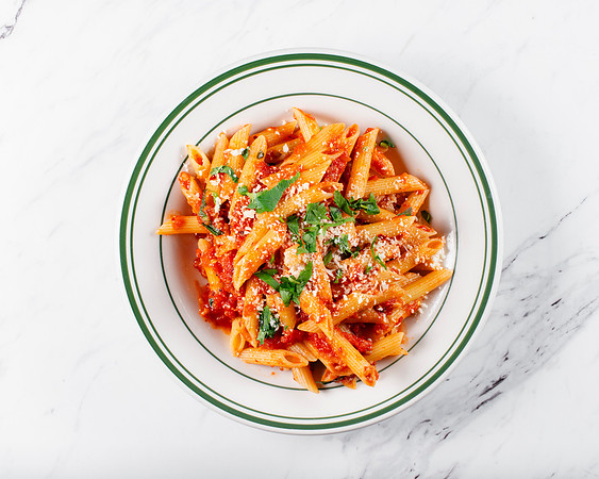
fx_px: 1076
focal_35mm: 61
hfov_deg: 31.1
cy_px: 241
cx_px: 290
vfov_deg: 25.1
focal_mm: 50
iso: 200
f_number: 11
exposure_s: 1/250
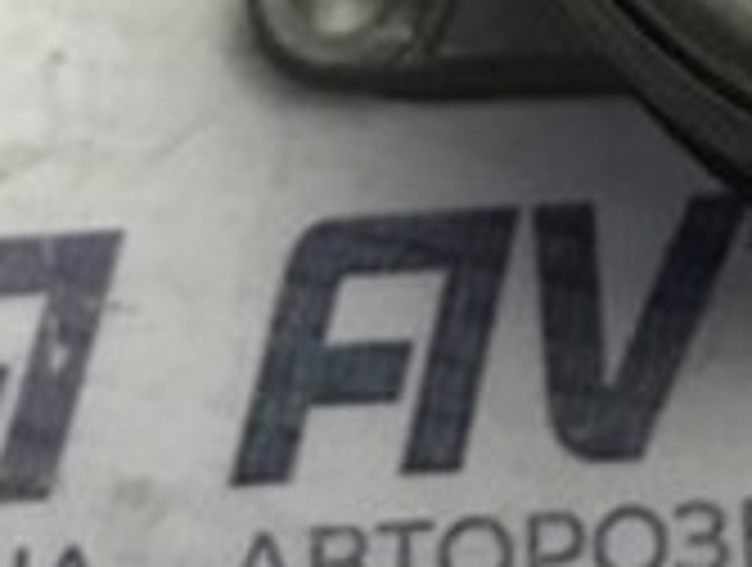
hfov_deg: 17.4
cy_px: -508
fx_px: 2329
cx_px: 923
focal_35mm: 107
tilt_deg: -67.1
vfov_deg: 12.5
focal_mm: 3.99
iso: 32
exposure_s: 1/33
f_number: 1.8
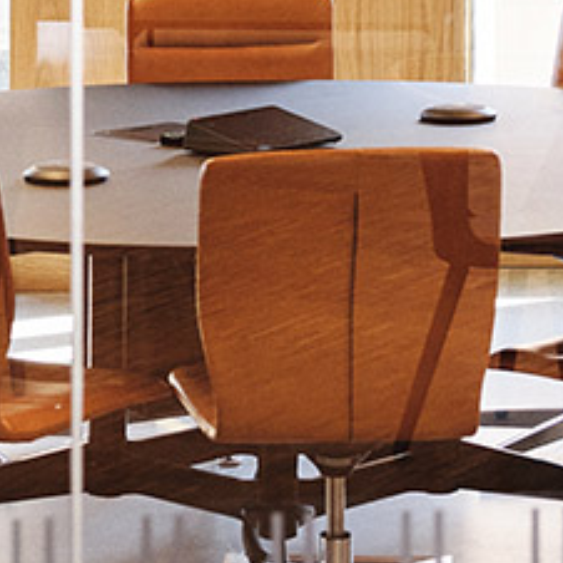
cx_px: 95
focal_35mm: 180
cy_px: -448
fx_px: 3312
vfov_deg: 9.3
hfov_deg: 9.7
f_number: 4
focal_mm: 45
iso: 800
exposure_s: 1/125
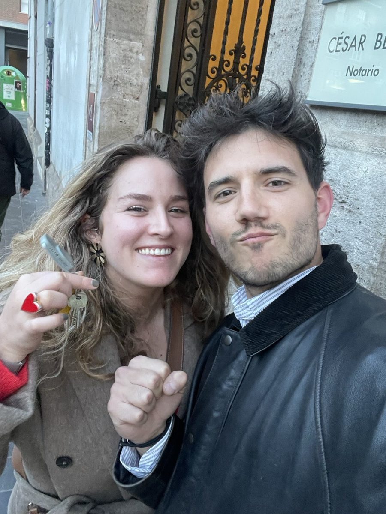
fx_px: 446
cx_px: 193
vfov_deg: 60.0
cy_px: 257
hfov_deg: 46.8
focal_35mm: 30
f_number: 2.2
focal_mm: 2.71
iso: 400
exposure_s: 1/35
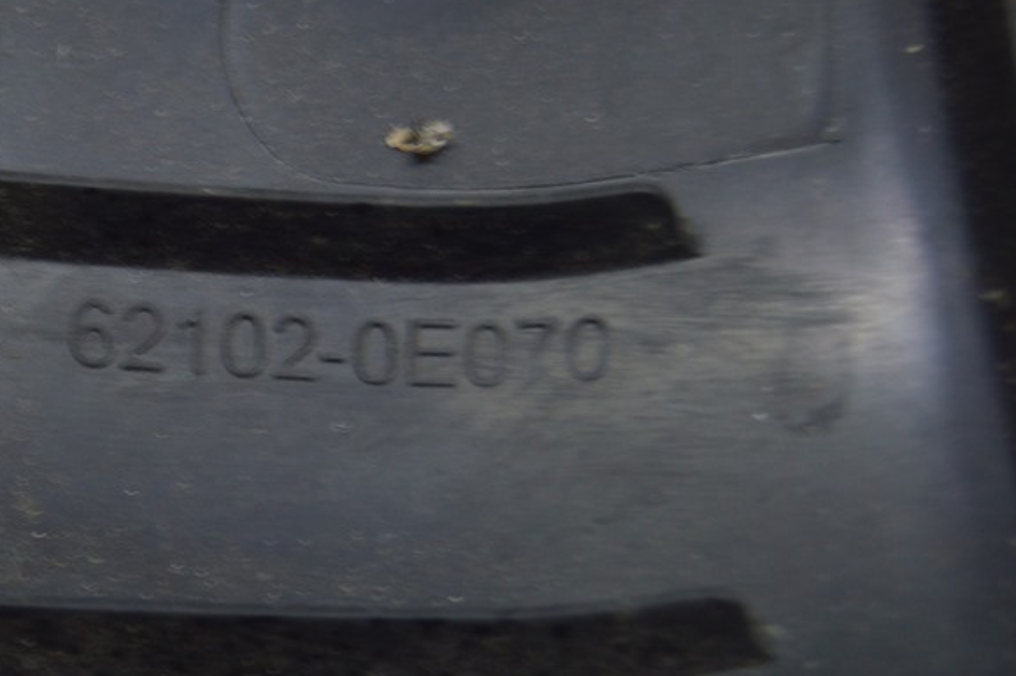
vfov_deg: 9.4
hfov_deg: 14.0
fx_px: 4114
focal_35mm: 146
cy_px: 378
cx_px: 170
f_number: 5.6
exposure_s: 1/20
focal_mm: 55
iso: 400
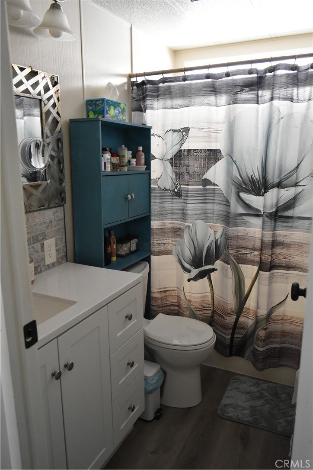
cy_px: 235
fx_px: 352
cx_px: 156
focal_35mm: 27
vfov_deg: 67.4
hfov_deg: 47.9
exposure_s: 1/100
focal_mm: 18
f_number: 3.5
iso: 3200
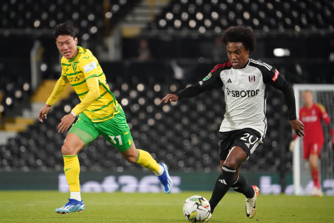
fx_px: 4574
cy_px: 112
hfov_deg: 4.2
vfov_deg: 2.8
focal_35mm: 493
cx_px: 167
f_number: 6.3
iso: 12800
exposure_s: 1/1250
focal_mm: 493
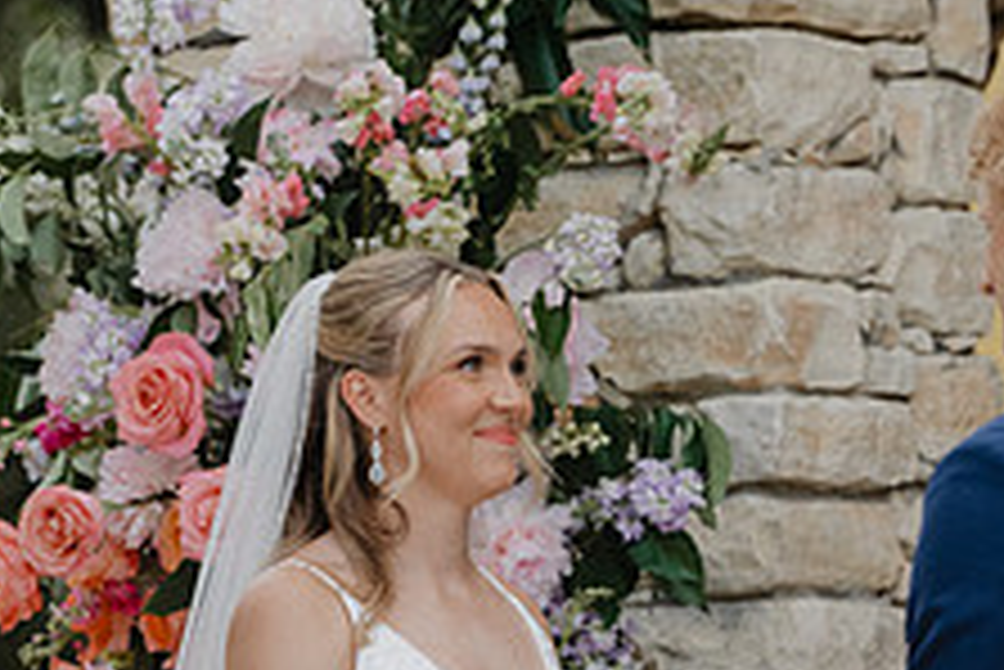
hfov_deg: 4.0
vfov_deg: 2.6
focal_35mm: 521
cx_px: 698
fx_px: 14539
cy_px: 722
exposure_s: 1/2000
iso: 500
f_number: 2.8
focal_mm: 200
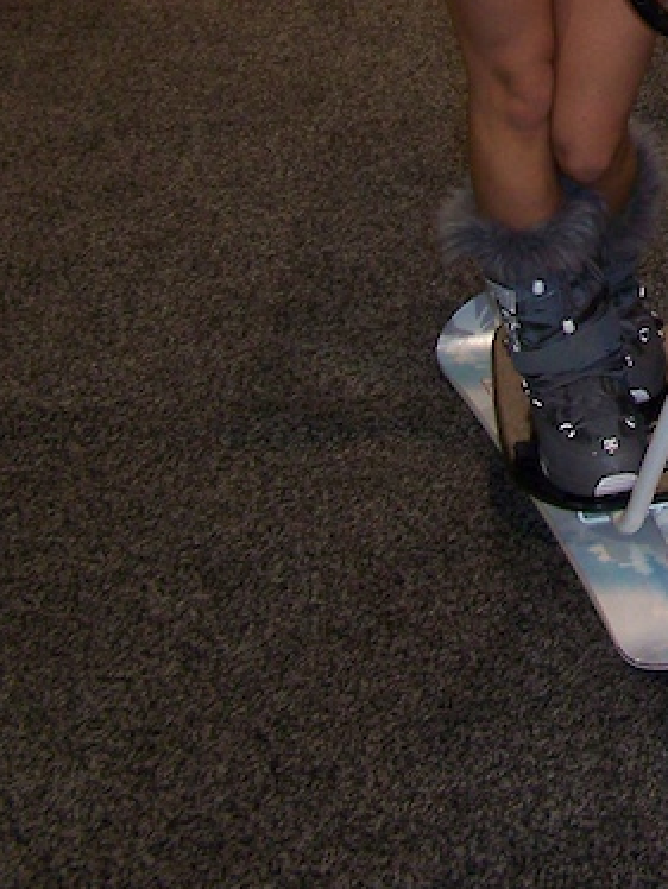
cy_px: -152
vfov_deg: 18.0
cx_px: 894
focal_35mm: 104
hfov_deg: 13.7
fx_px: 2673
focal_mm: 6.3
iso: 160
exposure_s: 1/60
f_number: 2.8
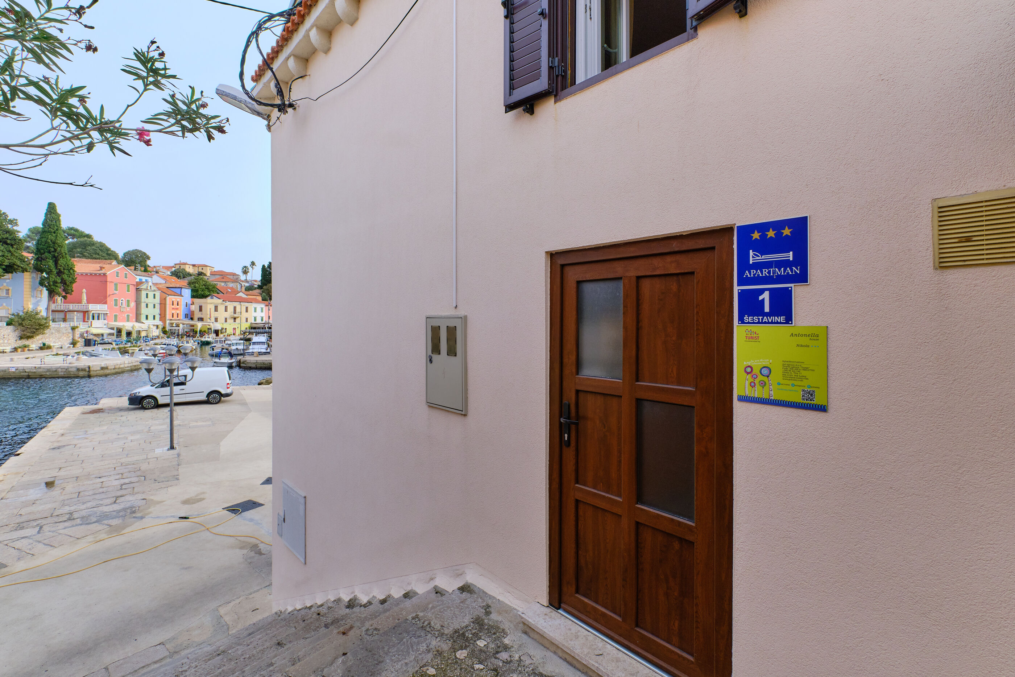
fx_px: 423
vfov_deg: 77.3
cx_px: 508
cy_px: 338
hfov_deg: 100.4
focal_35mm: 15
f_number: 9
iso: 320
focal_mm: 10
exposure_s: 1/350
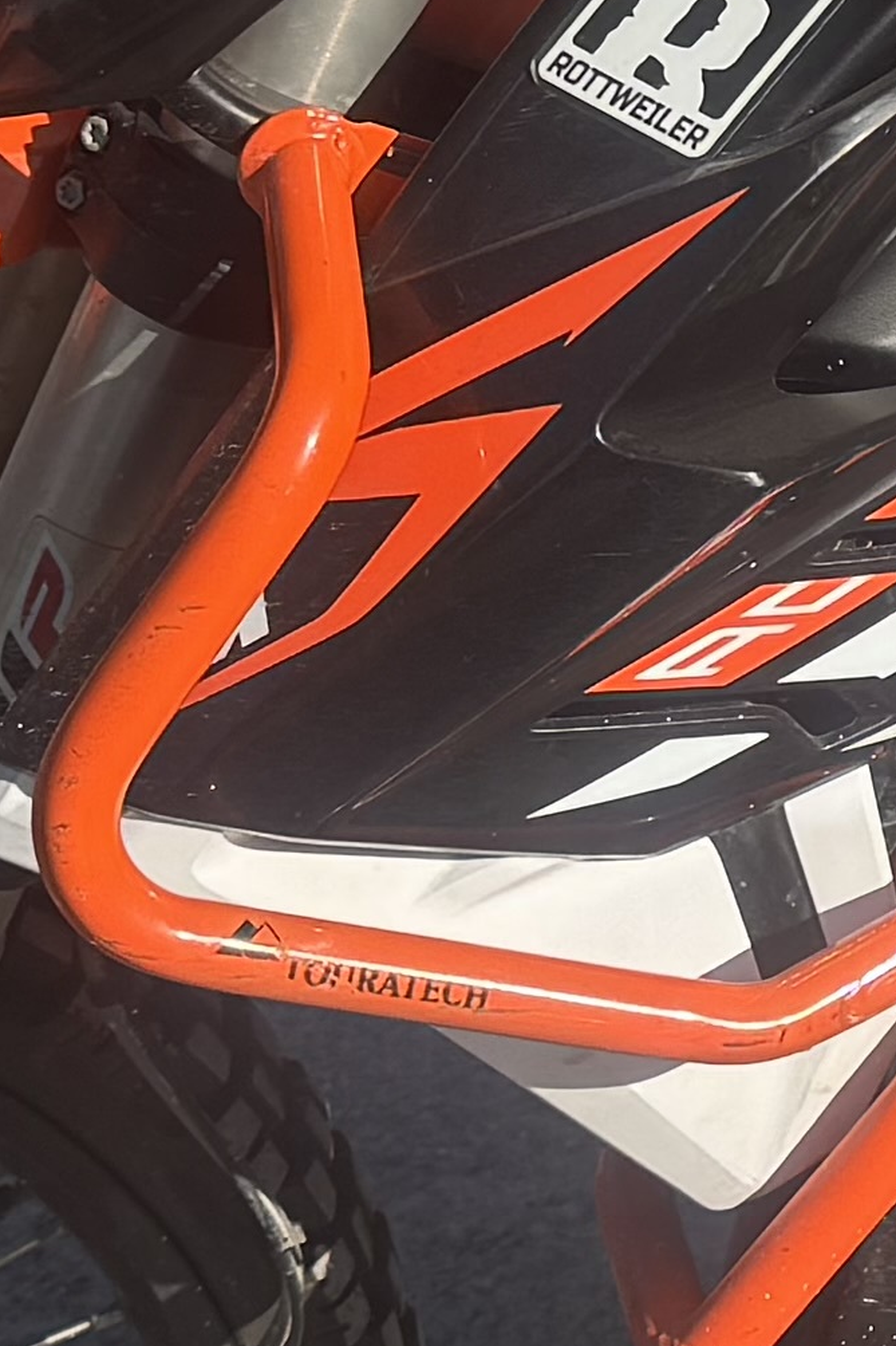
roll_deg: +1.5
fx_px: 5303
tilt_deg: -18.8
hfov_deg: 9.4
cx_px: 1398
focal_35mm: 142
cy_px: 484
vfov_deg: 14.4
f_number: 1.78
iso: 80
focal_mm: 6.76
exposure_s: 1/2959
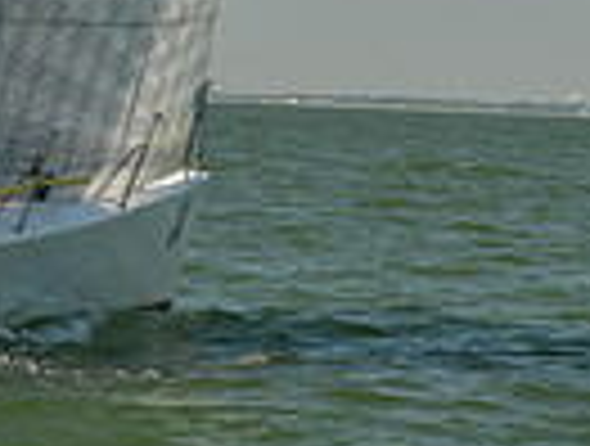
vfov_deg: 4.8
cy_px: -815
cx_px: -92
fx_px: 5076
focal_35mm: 297
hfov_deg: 6.6
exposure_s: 1/640
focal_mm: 70
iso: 200
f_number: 6.3
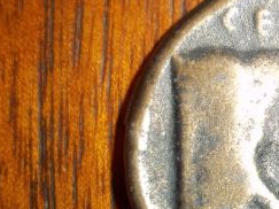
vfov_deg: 16.5
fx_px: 717
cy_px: 141
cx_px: 279
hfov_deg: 21.3
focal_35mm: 89
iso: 80
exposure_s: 1/30
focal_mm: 6.5
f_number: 3.1
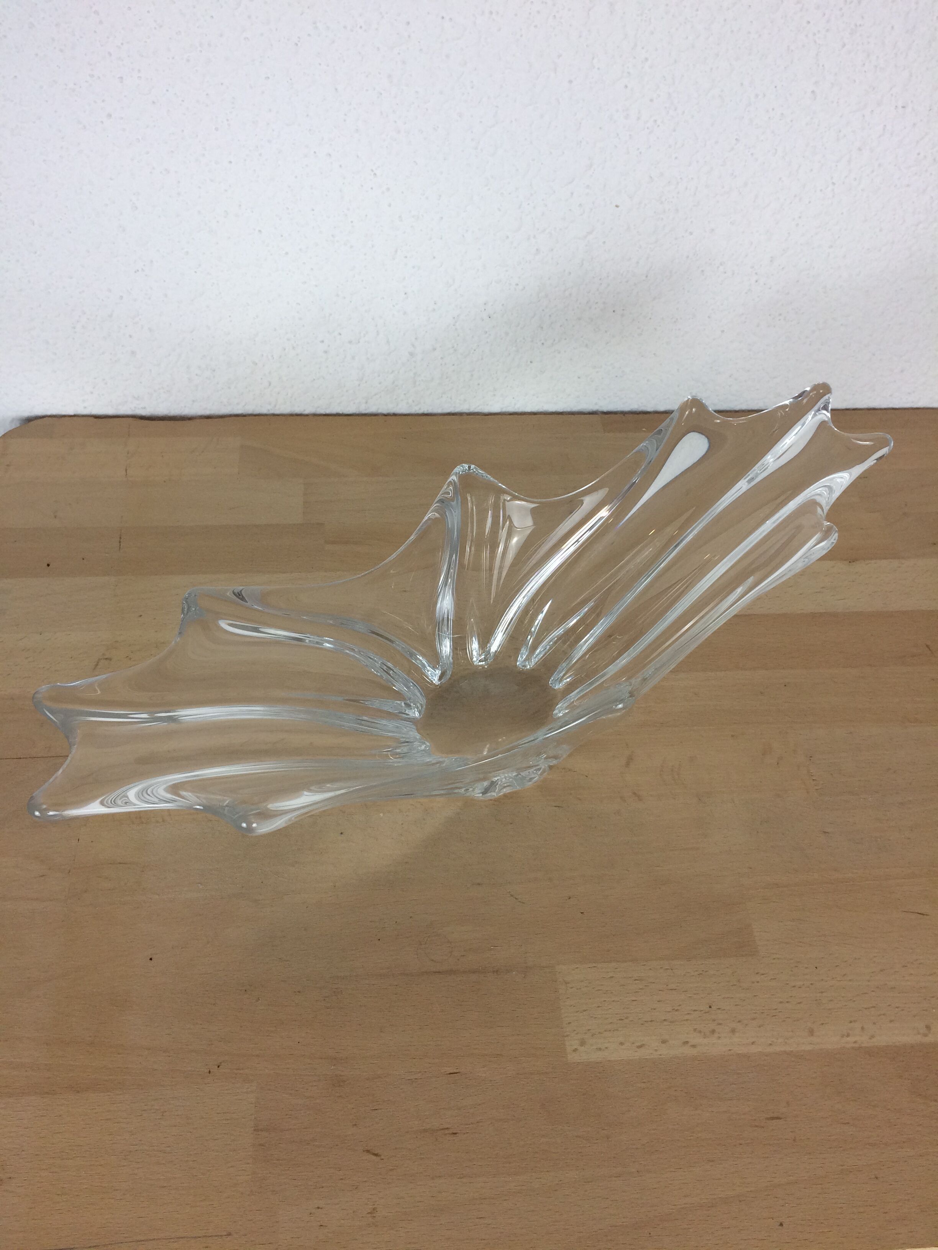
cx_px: 469
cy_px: 625
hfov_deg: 48.2
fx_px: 1048
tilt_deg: -49.5
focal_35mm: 29
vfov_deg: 61.7
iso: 64
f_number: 2.2
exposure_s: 1/100
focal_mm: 4.15
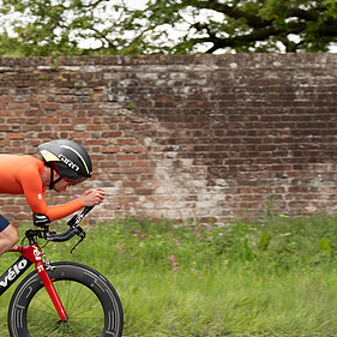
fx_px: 1696
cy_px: 167
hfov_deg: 11.2
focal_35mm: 154
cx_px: -1
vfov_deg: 11.3
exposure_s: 1/1000
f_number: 3.5
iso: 320
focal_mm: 84
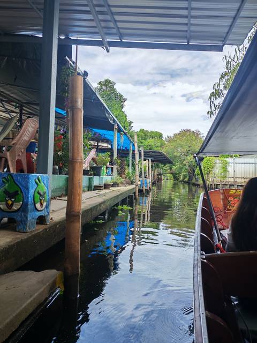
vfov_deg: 65.3
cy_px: 172
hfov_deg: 51.4
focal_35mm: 27
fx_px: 267
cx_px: 128
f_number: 1.9
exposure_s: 1/250
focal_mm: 6.12
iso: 50
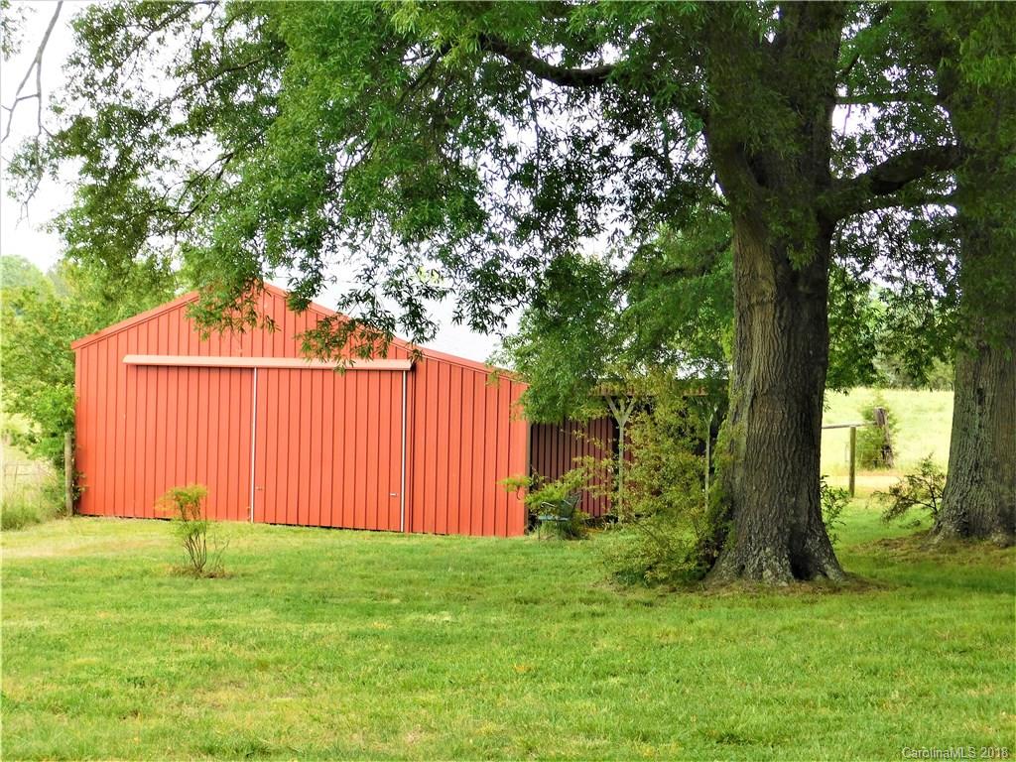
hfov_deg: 24.4
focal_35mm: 80
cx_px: 508
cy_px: 381
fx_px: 2348
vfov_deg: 18.4
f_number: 4.4
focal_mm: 14.2
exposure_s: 1/160
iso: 125
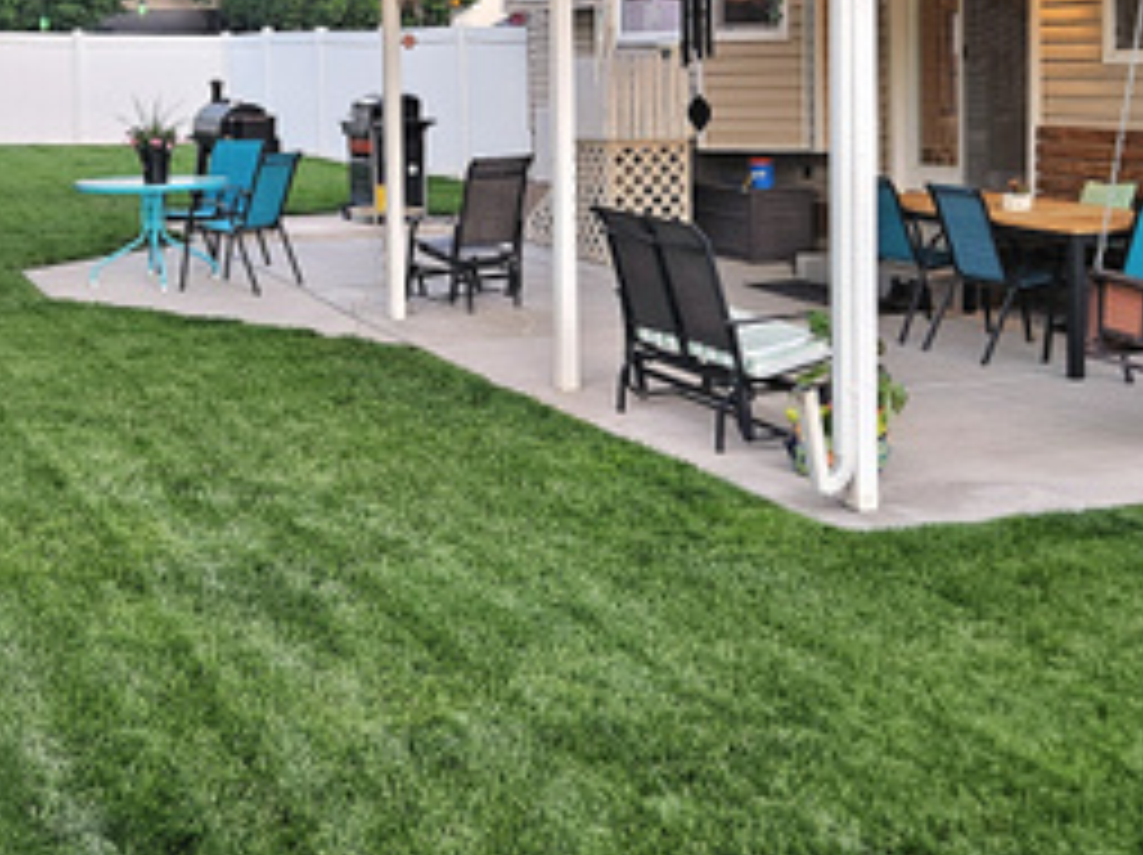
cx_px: 454
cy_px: 122
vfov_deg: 24.6
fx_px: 1913
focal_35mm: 58
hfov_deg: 33.2
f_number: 1.8
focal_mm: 5.4
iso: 125
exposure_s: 1/180
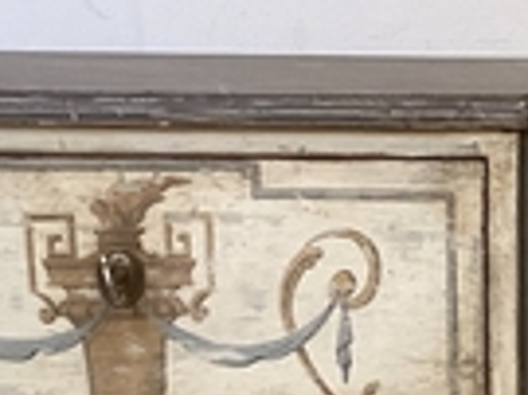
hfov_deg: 13.9
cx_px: 614
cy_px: 446
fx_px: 2103
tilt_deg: -14.6
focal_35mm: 138
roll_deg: -0.9
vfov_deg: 10.6
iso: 125
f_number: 2.4
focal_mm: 3.3
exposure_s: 1/60
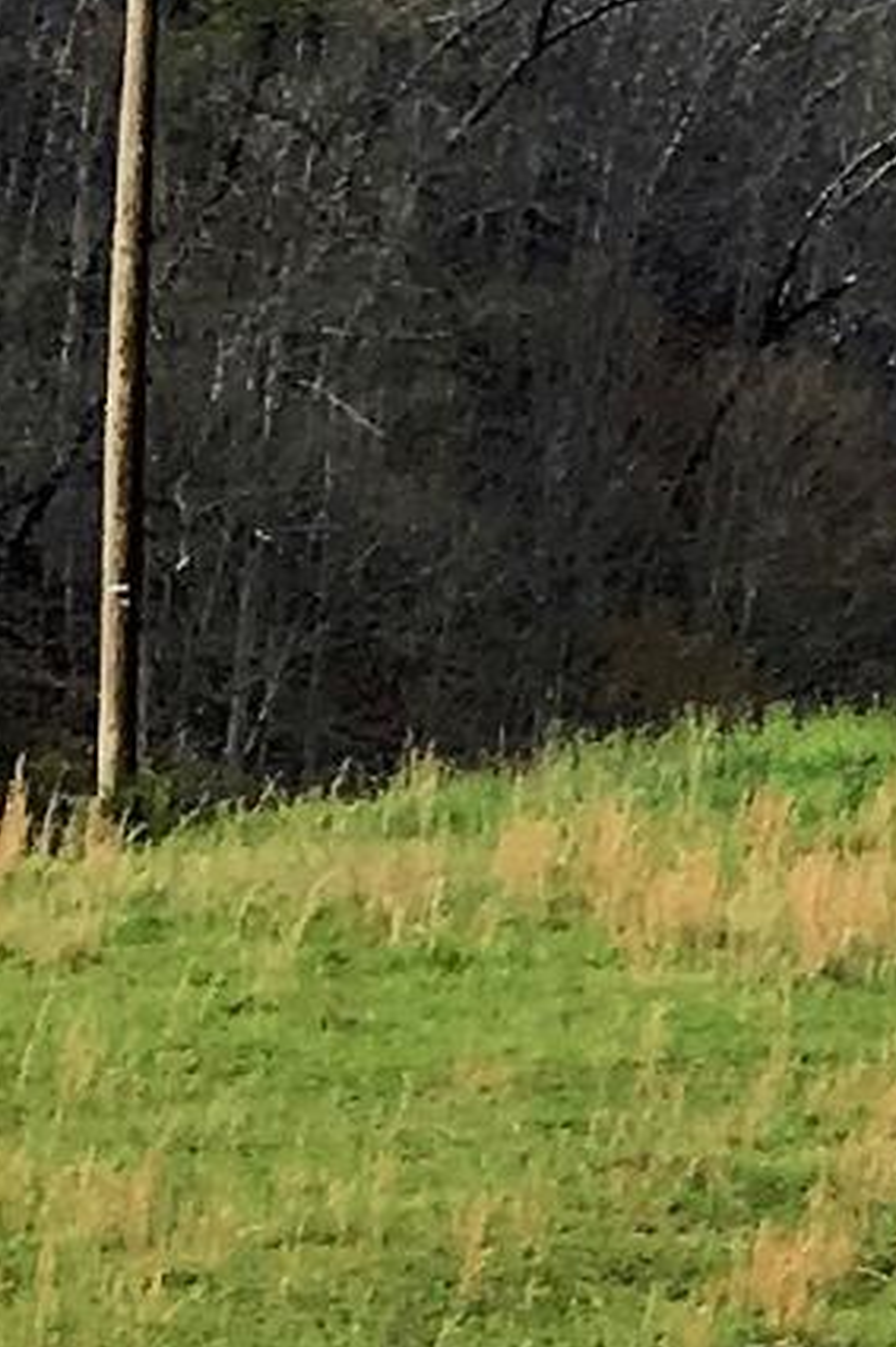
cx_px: 3761
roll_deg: -1.8
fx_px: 7958
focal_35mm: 213
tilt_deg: +9.6
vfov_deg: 9.7
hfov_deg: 5.5
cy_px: 862
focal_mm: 4.15
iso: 25
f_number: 2.2
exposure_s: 1/1282
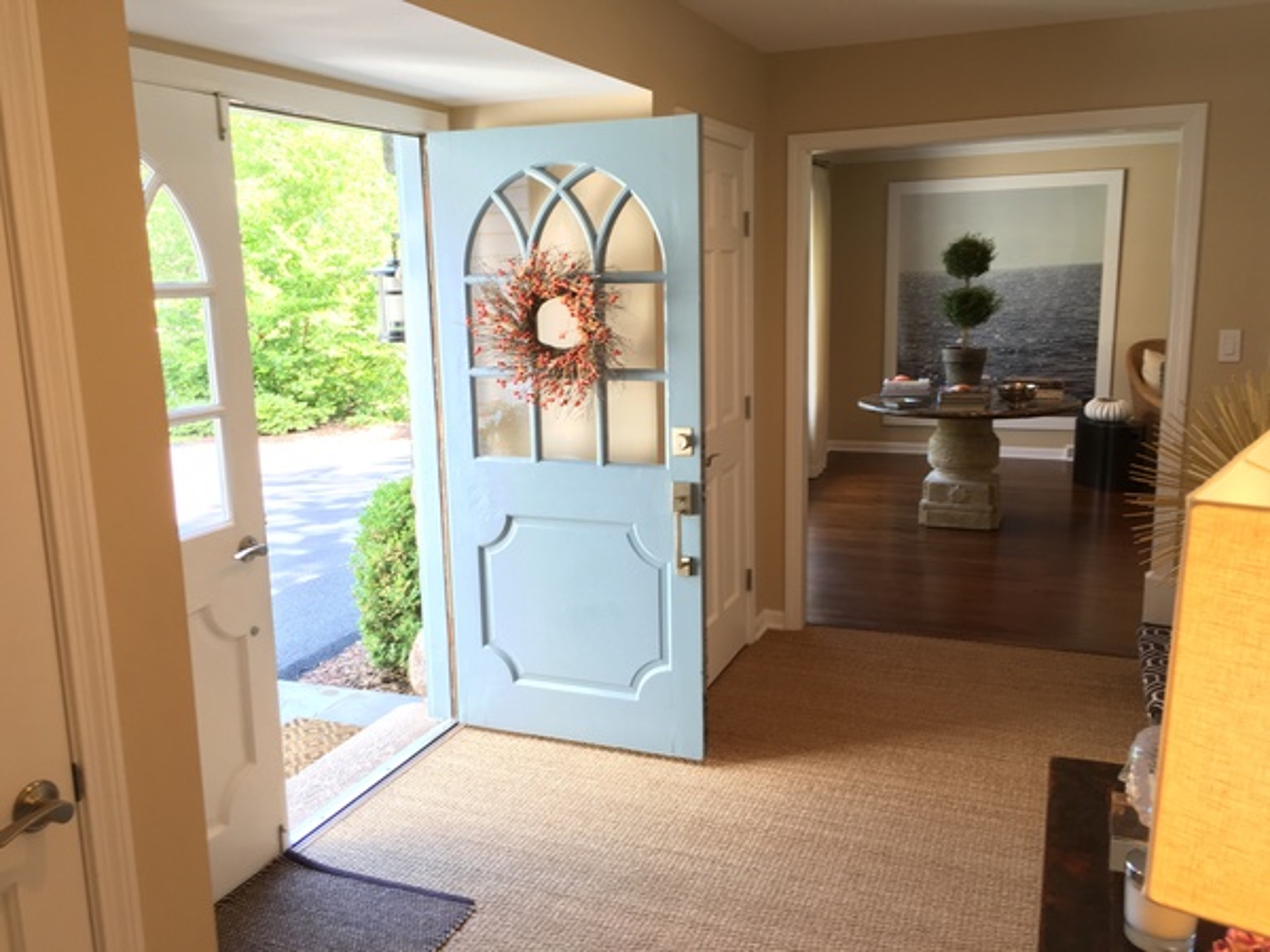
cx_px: 635
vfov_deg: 48.2
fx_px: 1064
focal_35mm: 29
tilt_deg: -10.3
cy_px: 476
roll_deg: +1.7
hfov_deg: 61.7
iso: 32
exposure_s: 1/30
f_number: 2.2
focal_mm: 4.15
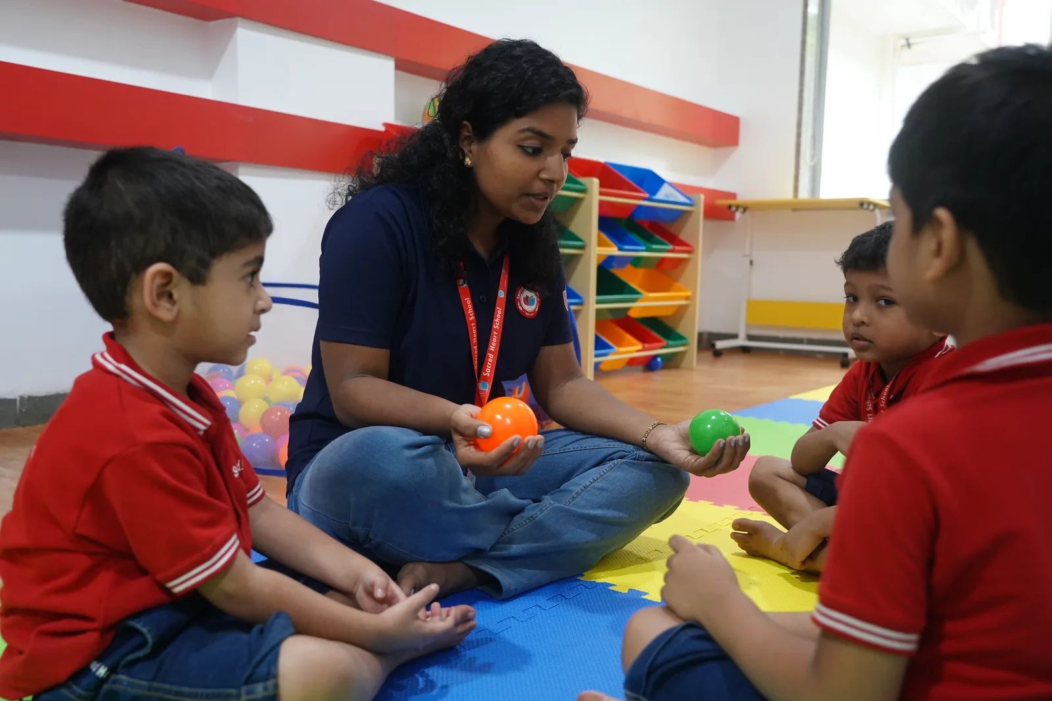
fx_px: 906
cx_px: 526
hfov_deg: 60.3
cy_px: 350
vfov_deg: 42.3
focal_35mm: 31
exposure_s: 1/80
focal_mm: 31
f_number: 4
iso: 3200
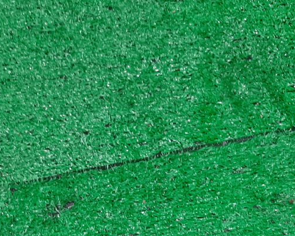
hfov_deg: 26.0
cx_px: 102
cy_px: 234
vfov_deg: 20.3
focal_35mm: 73
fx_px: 637
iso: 72
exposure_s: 1/50
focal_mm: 3.93
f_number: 1.7
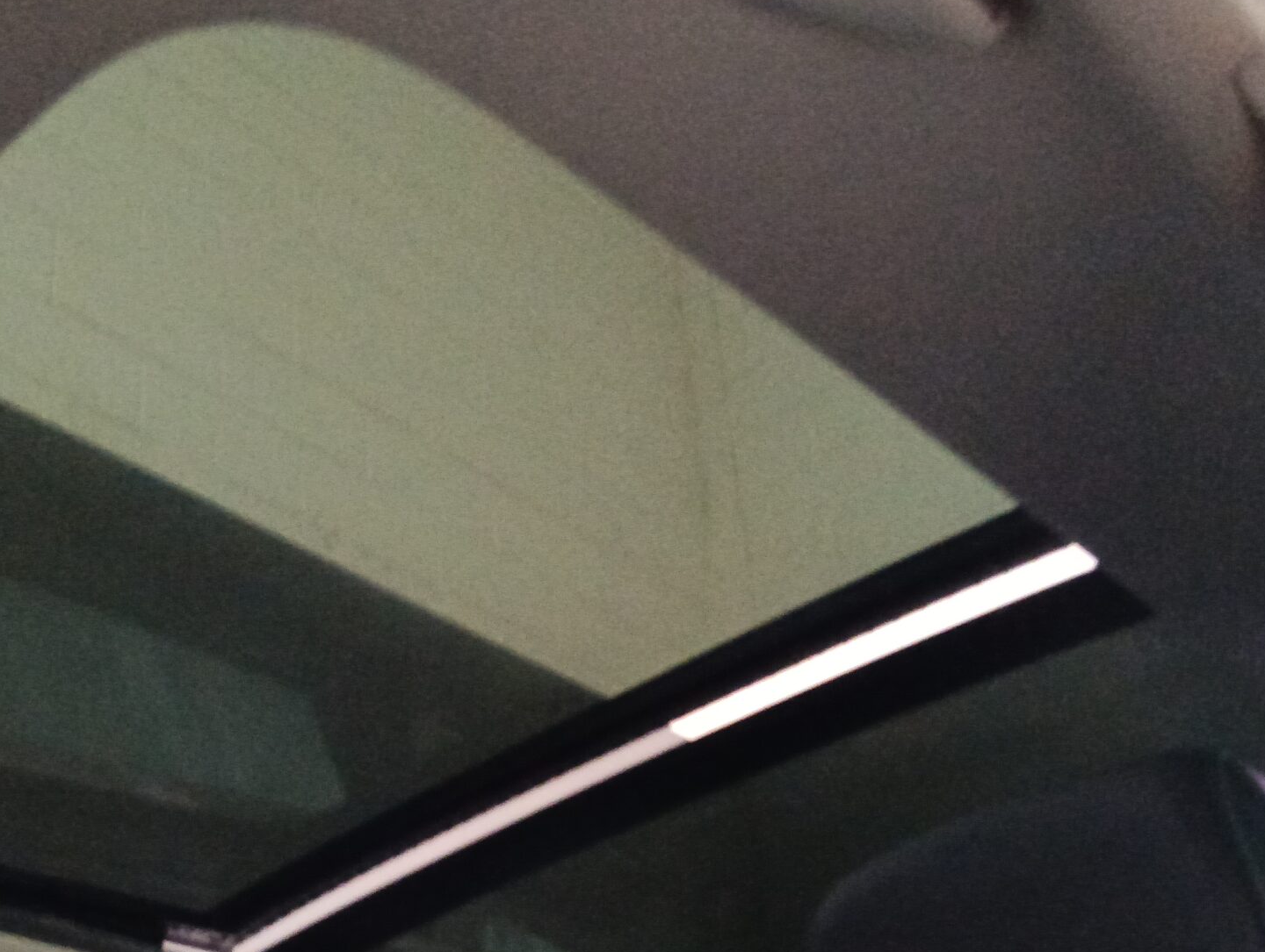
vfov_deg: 29.4
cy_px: 806
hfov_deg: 39.5
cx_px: 547
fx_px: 1757
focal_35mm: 48
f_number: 16
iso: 2000
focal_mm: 3.98
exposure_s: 1/14.3
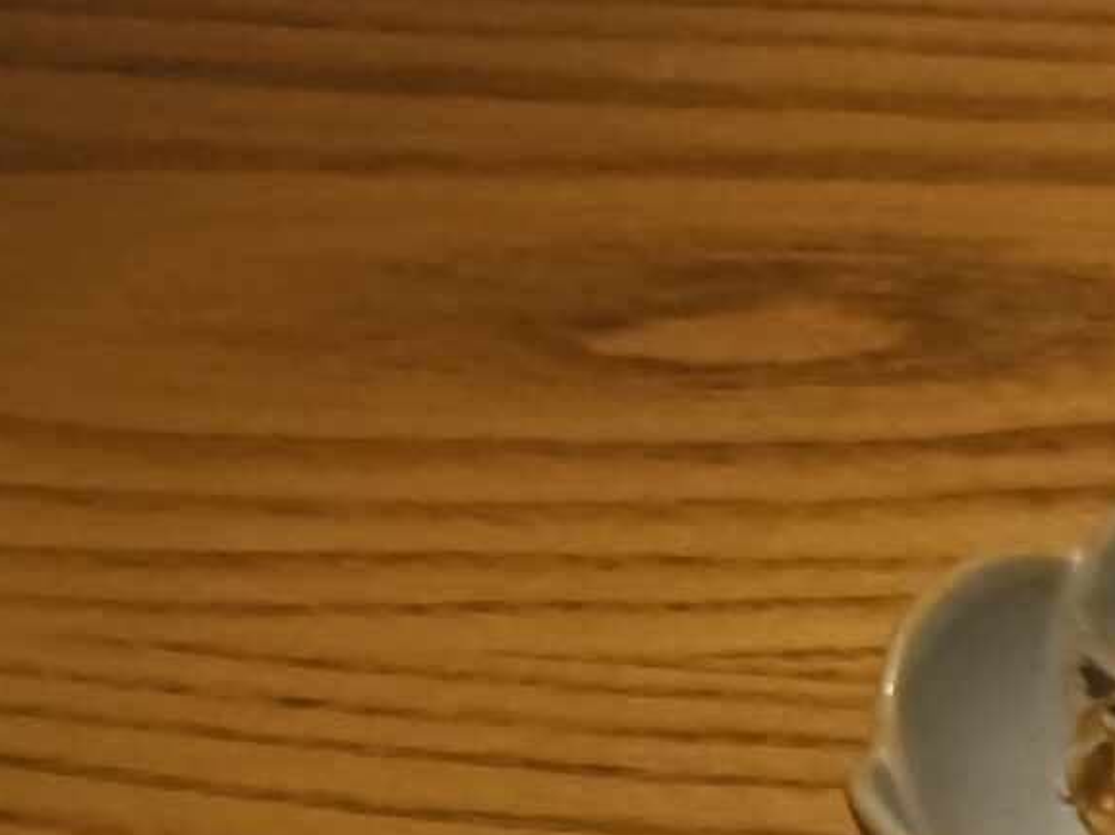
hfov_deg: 14.3
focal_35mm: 111
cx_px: 2344
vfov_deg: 11.6
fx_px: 3573
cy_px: 1809
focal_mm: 4.7
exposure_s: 1/60
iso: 2000
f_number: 1.7
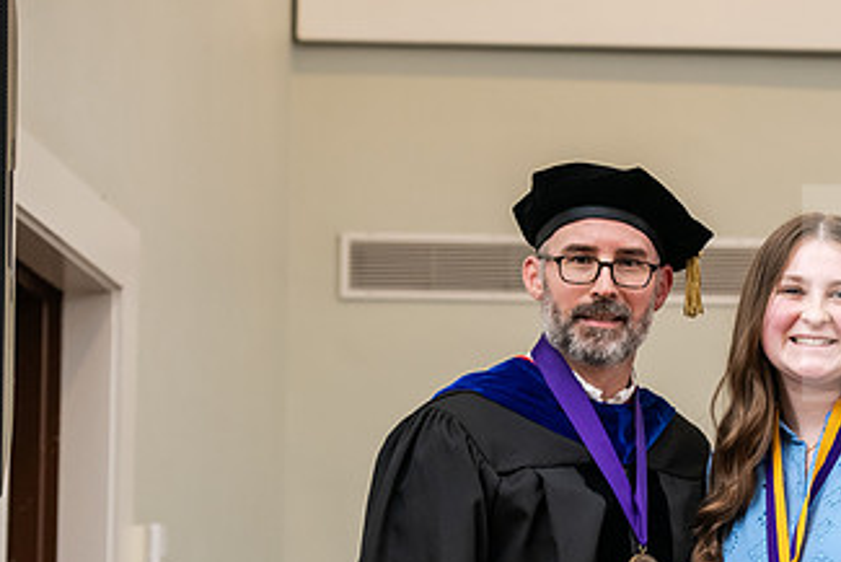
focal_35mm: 175
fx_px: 4090
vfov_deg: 7.8
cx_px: 725
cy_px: 499
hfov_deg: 11.7
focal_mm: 98
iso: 1600
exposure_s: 1/200
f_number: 4.5
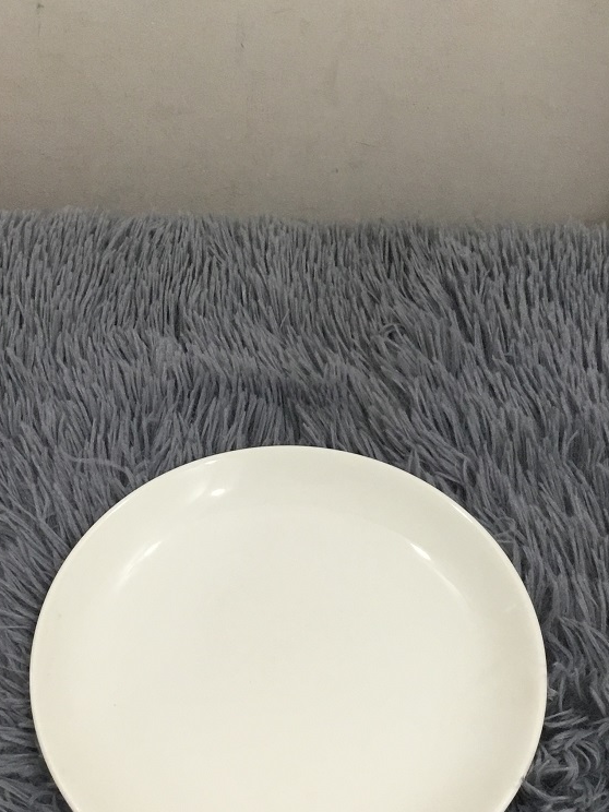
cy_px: 533
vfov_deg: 37.8
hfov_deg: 29.1
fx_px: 1173
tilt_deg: -56.8
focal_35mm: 50
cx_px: 285
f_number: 2.4
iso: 64
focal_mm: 3.3
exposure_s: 1/33
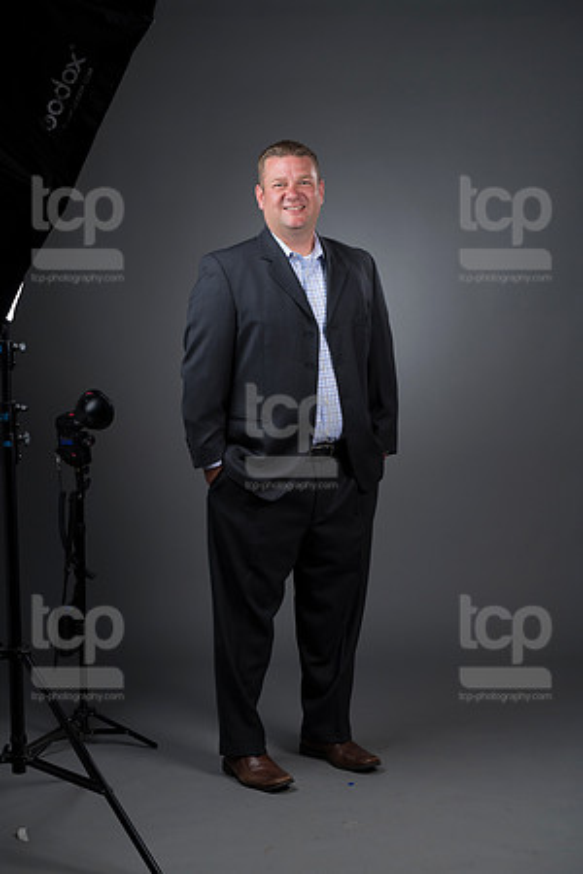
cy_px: 437
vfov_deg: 24.8
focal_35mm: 82
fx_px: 1992
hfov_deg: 16.7
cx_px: 292
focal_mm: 82
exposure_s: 1/250
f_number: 5.6
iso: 160
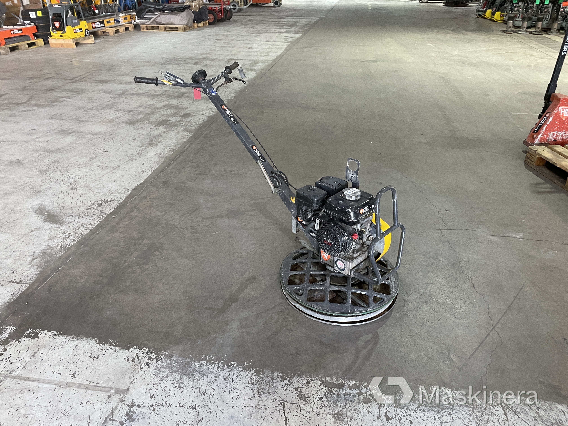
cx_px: 284
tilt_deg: -29.2
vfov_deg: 53.1
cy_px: 213
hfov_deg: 67.3
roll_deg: +1.3
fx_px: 427
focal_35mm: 26
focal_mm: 4.2
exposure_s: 1/60
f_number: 1.6
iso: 250
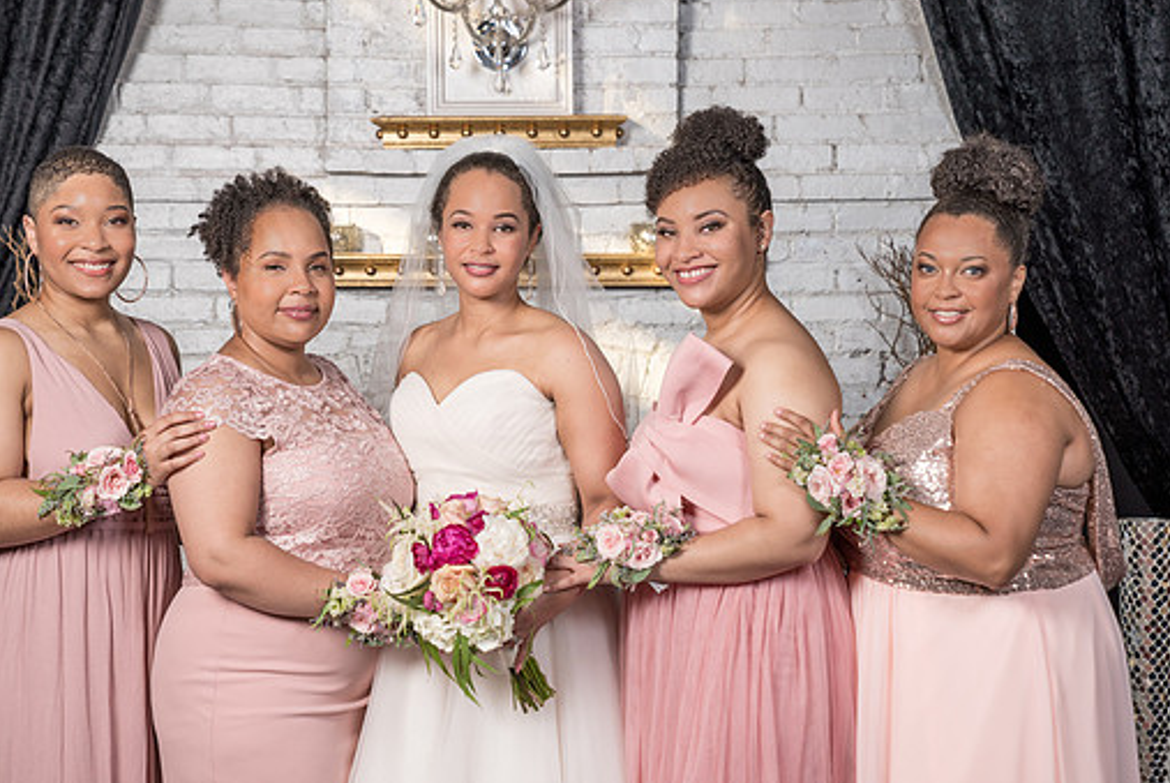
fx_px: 2602
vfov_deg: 17.1
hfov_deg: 25.3
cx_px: 538
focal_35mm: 80
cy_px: 378
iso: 100
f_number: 4
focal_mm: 70
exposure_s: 1/200
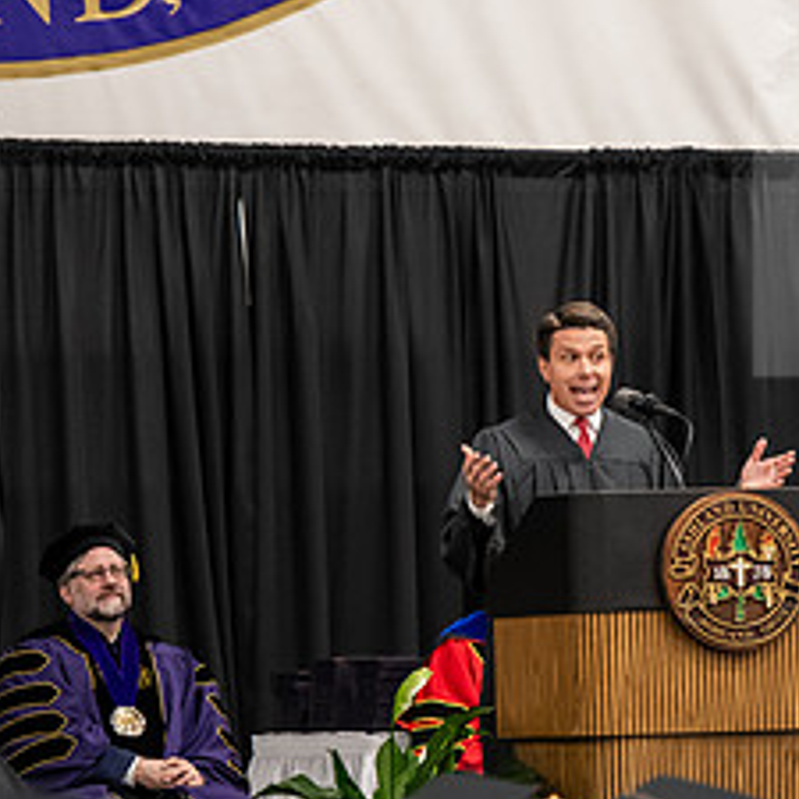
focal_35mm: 361
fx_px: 9427
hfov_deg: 4.8
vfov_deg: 4.9
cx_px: 646
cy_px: 510
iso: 3200
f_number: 3.2
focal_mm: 165
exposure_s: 1/200
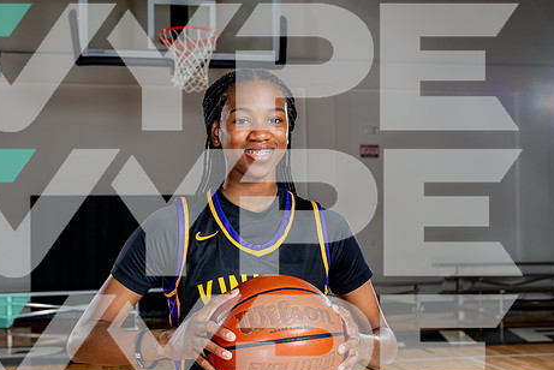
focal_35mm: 44
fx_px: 678
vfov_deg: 30.5
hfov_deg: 44.2
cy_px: 213
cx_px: 216
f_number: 5.6
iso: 200
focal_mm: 35
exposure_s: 1/250
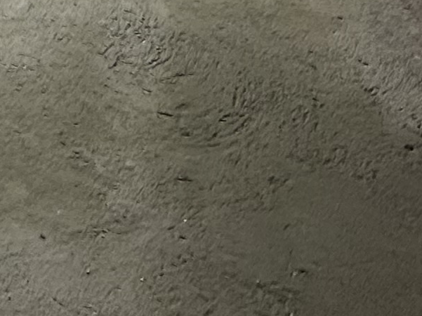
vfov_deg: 11.8
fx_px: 1145
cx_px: -183
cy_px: -509
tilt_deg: -9.4
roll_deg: -1.9
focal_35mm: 94
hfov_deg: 18.8
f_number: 2.2
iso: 40
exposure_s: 1/238
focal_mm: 2.22
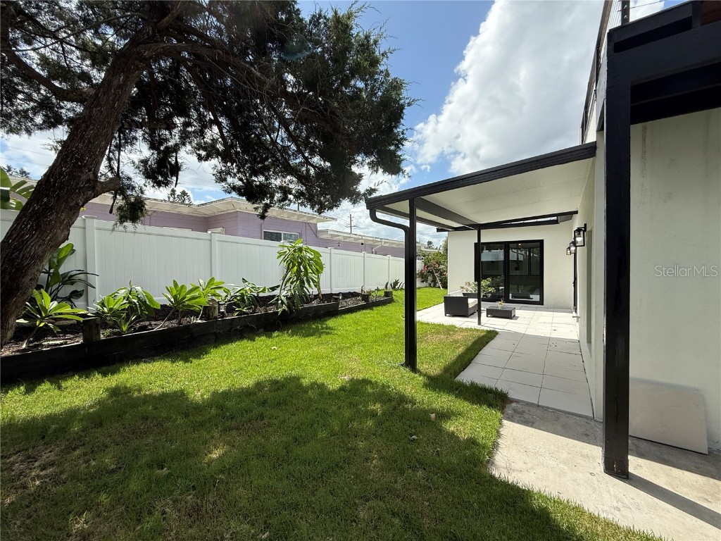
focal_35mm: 14
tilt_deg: -0.7
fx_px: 292
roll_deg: +0.2
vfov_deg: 85.7
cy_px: 270
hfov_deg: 102.1
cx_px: 360
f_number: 2.2
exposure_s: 1/2165
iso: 50
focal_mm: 2.22
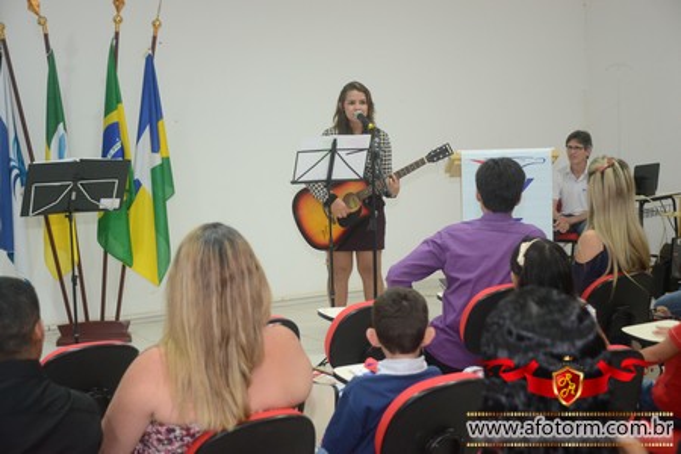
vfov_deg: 22.6
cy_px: 227
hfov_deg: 33.4
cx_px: 340
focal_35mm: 60
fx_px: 1135
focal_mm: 40
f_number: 4.5
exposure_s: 1/80
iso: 1600
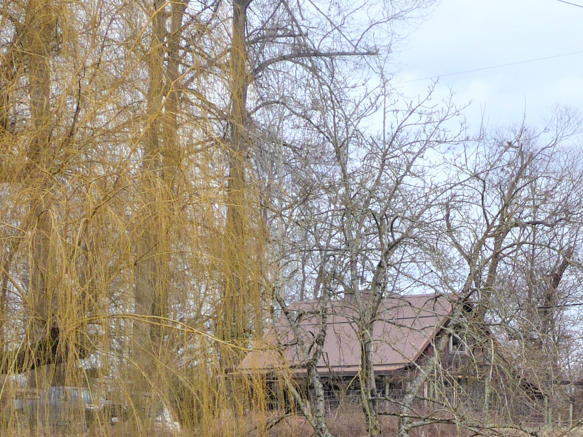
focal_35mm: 140
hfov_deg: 13.5
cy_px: 515
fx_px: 2357
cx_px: 785
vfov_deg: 10.4
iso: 100
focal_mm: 9
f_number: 4.1
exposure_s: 1/640
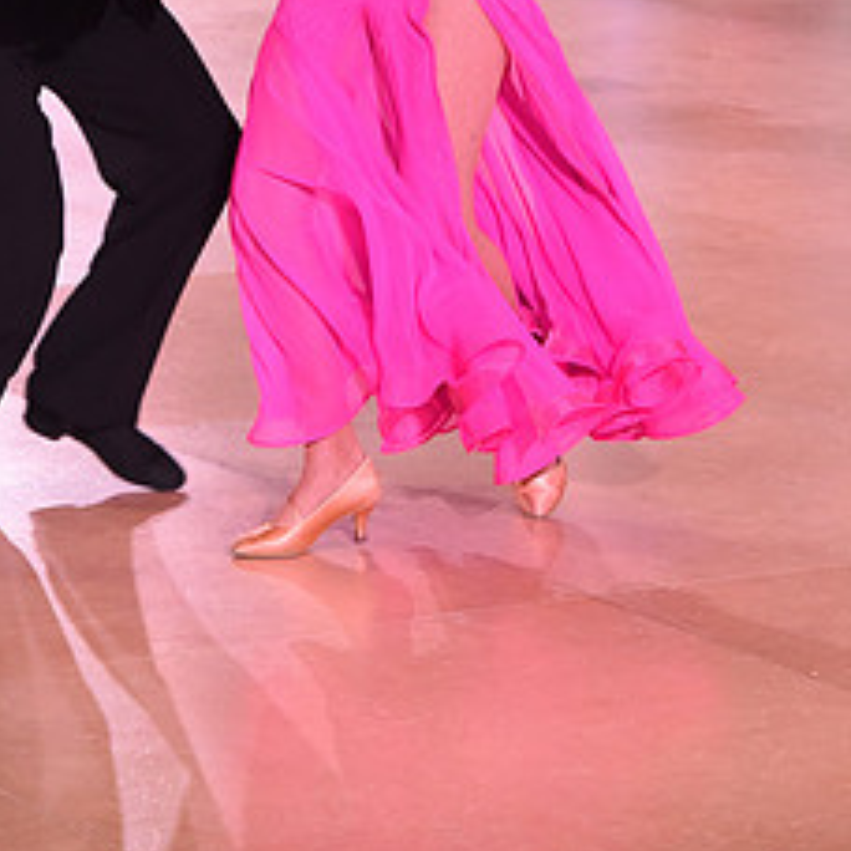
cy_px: -194
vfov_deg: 10.2
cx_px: 319
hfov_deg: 10.3
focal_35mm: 169
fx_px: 4701
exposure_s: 1/320
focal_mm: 78
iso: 2500
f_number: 6.3
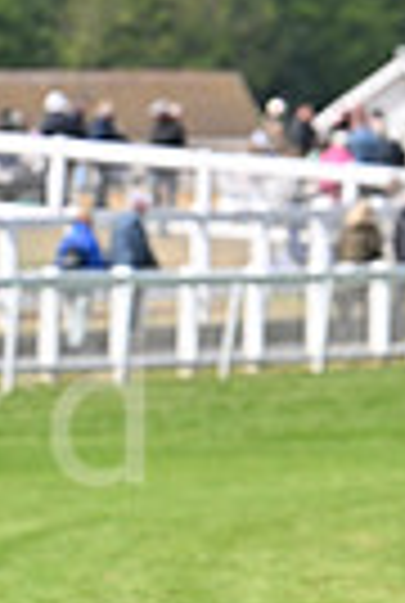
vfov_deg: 3.3
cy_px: 452
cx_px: -428
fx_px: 10509
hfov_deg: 2.2
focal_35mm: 626
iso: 400
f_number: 5.6
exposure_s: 1/1600
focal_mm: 145
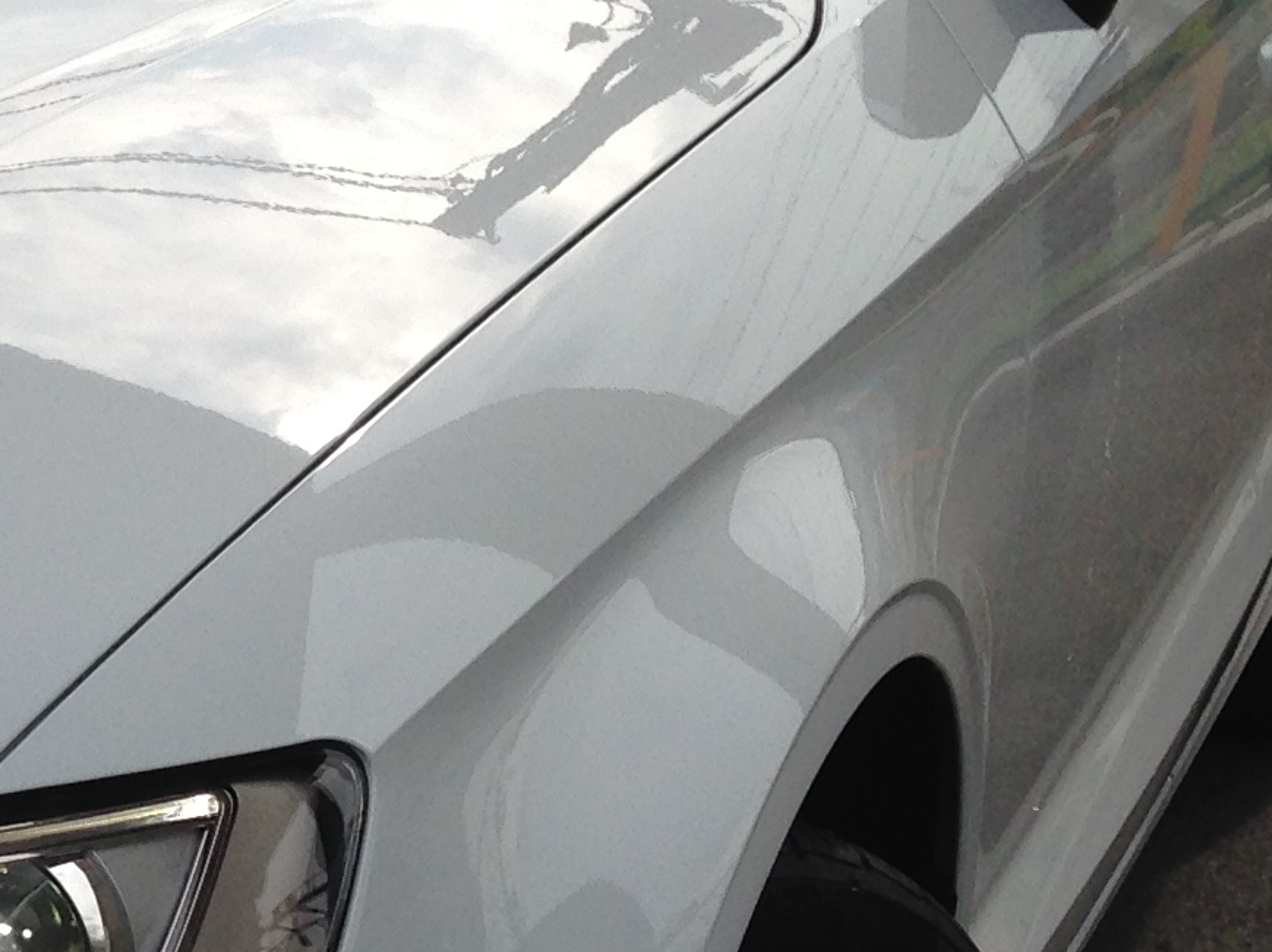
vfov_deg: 11.9
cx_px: -665
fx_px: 4555
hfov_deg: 14.7
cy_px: 684
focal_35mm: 124
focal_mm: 4.12
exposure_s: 1/1130
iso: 50
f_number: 2.4
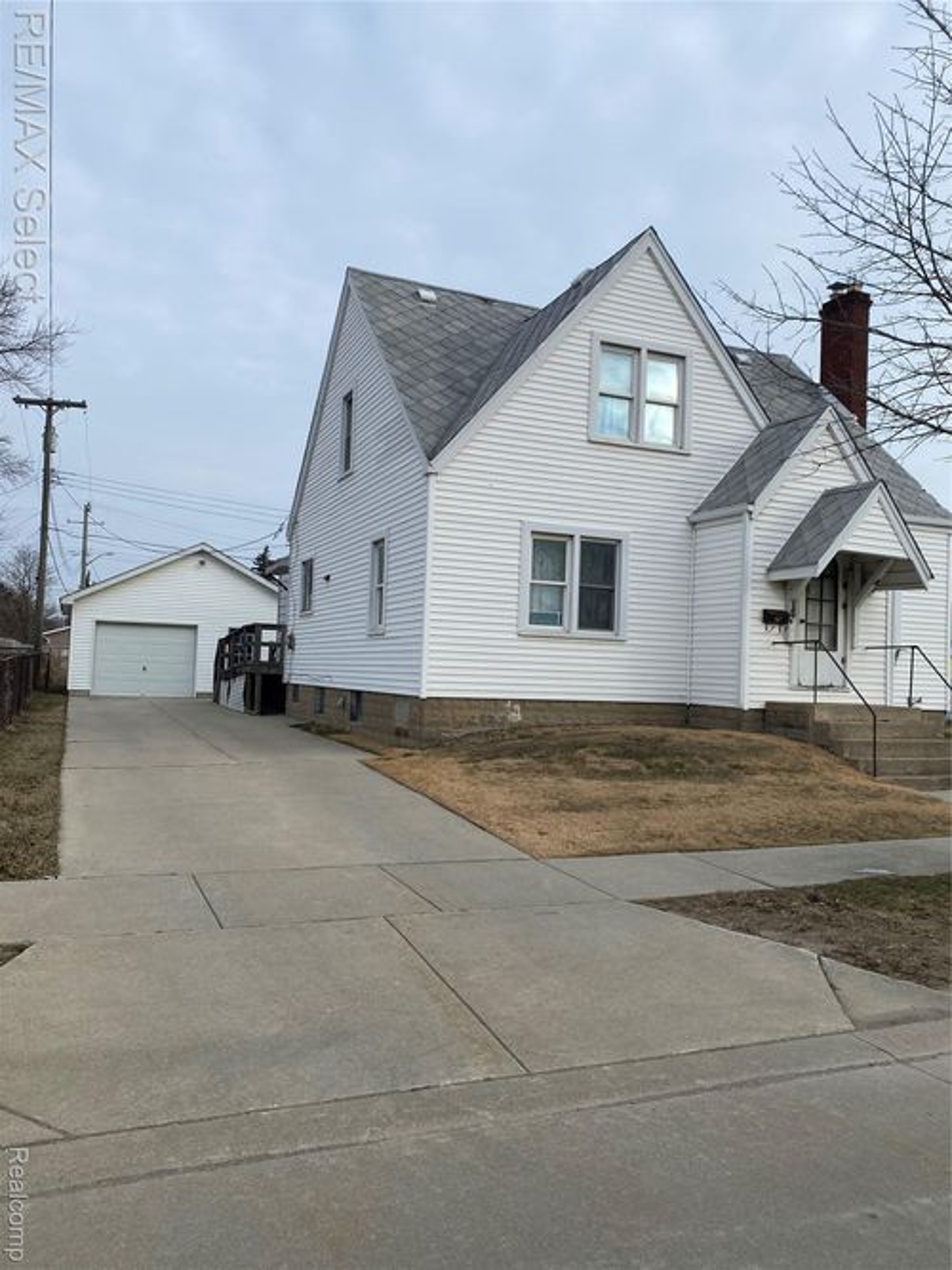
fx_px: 954
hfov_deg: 53.0
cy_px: 635
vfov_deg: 67.3
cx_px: 476
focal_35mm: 26
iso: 32
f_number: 1.8
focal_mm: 4.25
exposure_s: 1/1629
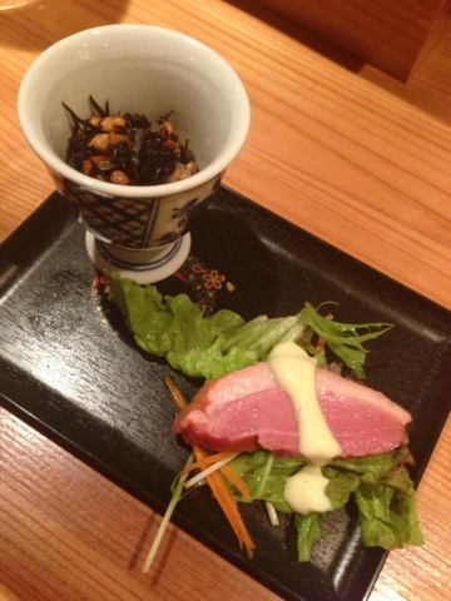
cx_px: 226
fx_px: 573
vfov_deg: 55.4
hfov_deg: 42.9
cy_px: 300
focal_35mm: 33
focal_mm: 4.13
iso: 400
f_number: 2.4
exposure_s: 1/15
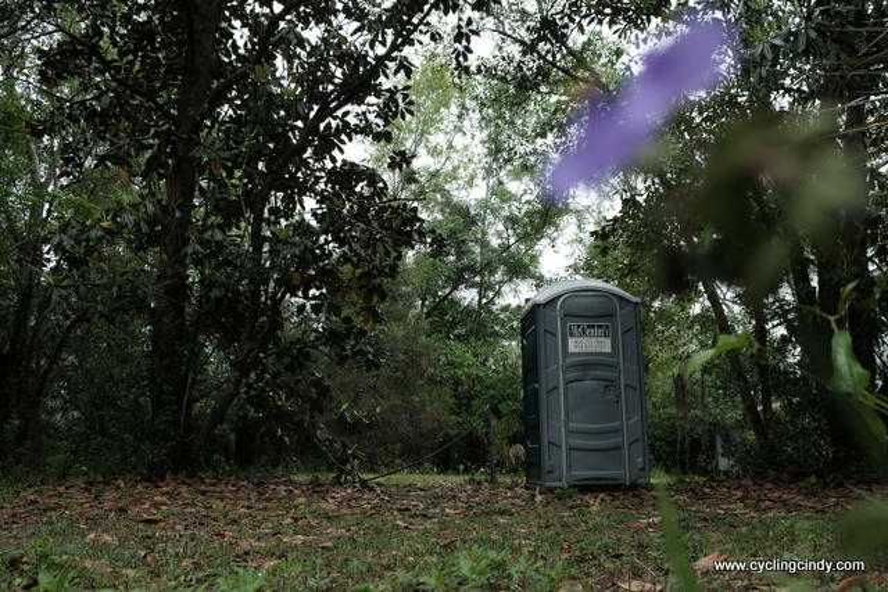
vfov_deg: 41.1
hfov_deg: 58.7
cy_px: 296
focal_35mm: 32
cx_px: 444
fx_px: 789
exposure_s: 1/500
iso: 1000
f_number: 6.4
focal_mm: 21.4
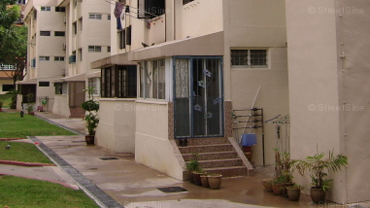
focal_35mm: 55
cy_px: 12
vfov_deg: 21.2
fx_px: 539
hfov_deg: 37.9
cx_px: 186
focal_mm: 5.95
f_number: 2.8
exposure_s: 1/648
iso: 50
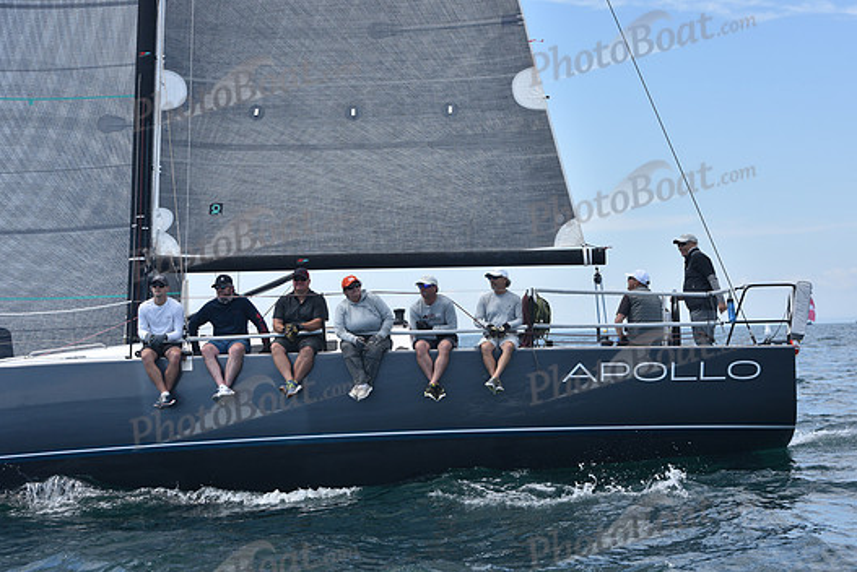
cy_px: 301
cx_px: 444
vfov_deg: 17.7
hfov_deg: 26.3
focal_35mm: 77
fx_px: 1834
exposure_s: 1/800
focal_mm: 70
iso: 250
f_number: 7.1
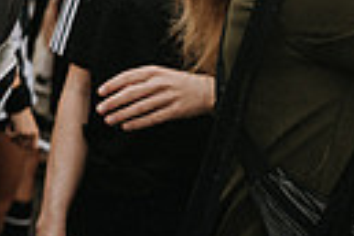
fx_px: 1062
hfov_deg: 16.7
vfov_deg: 11.8
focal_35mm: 108
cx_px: -214
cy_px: -180
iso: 180
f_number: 2.8
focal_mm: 24
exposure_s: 1/400
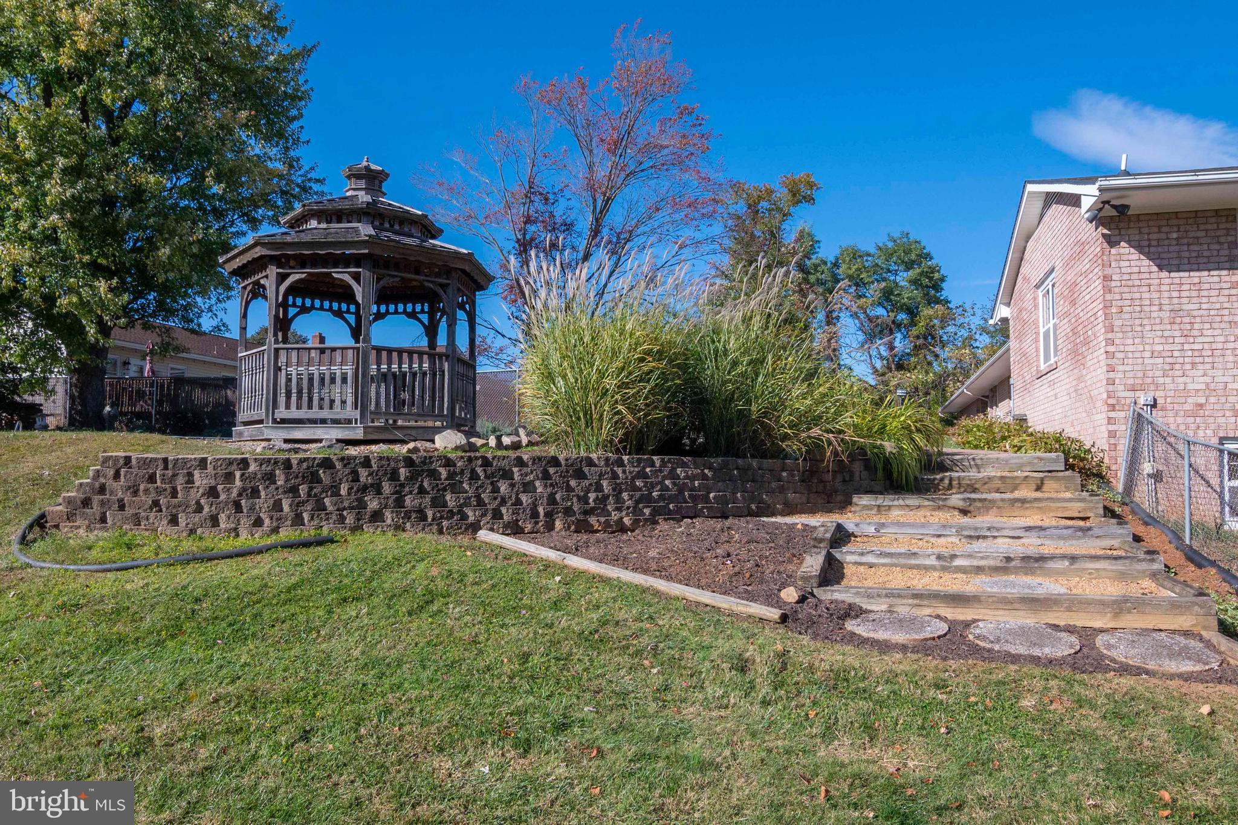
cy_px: 412
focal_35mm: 24
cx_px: 619
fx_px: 825
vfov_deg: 53.1
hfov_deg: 73.7
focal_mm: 16
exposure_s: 1/800
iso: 1000
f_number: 14
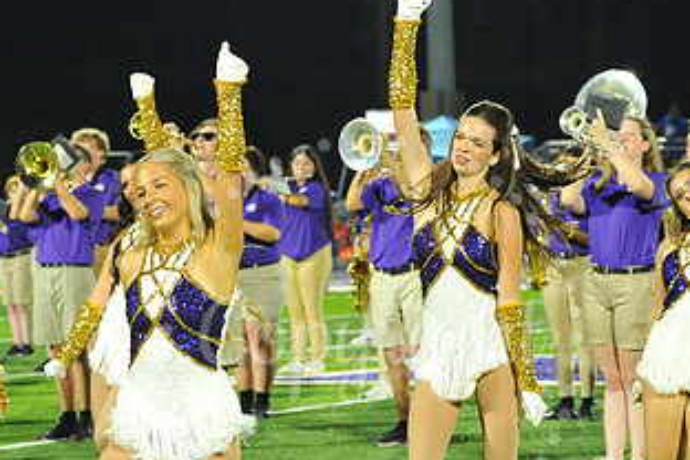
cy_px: 343
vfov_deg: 6.6
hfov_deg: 9.9
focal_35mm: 208
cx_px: 372
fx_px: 3986
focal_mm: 112
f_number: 5.6
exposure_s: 1/250
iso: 5000
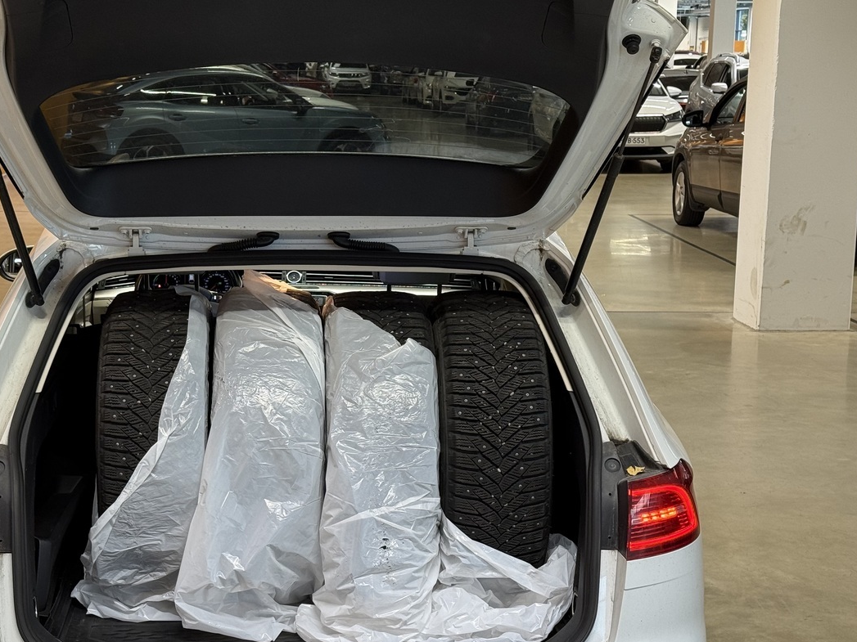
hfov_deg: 29.3
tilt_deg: -10.8
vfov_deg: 22.2
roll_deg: -0.5
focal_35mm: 66
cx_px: 313
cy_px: 350
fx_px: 1634
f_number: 1.78
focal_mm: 6.76
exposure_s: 1/50
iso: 64
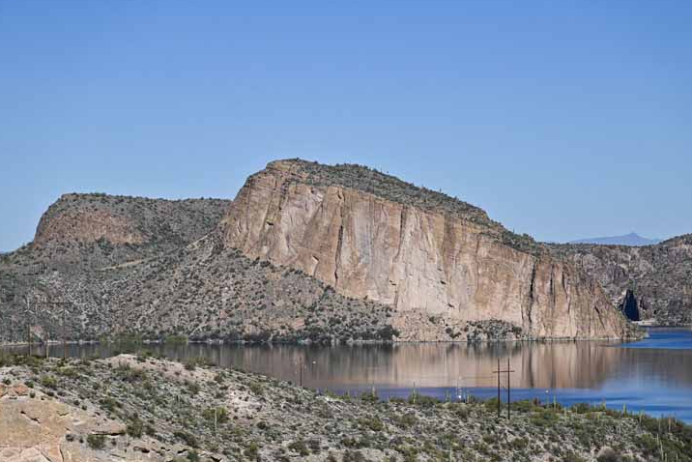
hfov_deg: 15.3
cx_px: 359
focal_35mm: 134
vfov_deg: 10.2
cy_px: 244
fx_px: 2577
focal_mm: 120
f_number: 5.6
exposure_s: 1/2500
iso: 100
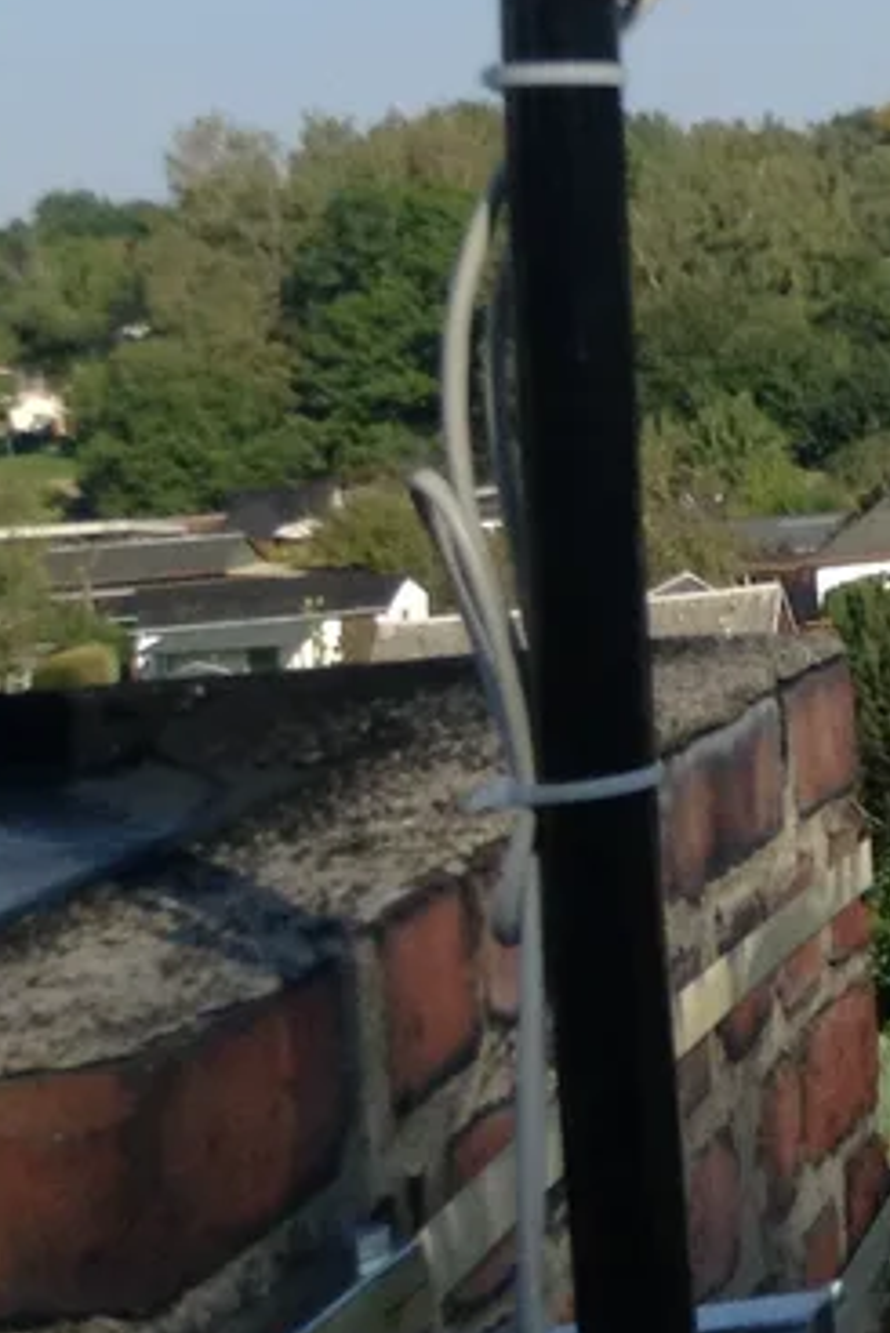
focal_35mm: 112
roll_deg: +3.0
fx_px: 4149
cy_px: -15
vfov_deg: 17.8
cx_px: 2027
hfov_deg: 10.7
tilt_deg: -0.8
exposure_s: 1/905
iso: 25
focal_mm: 3.3
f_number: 2.4
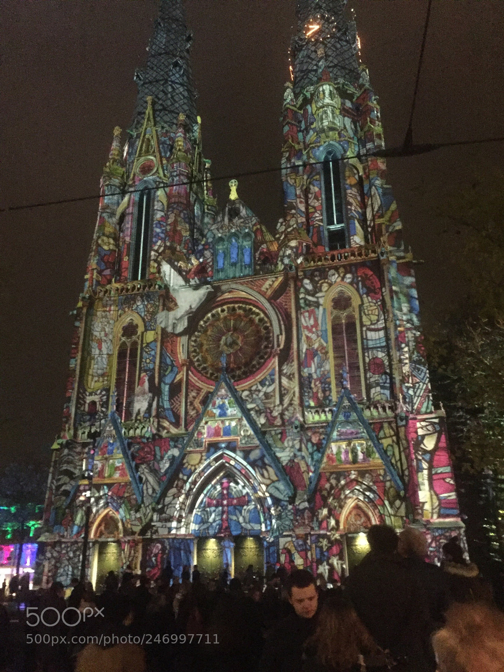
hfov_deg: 48.2
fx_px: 563
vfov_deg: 61.7
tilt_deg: +24.1
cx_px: 252
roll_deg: +0.7
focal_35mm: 29
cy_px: 336
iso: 1600
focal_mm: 4.15
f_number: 2.2
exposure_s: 1/17
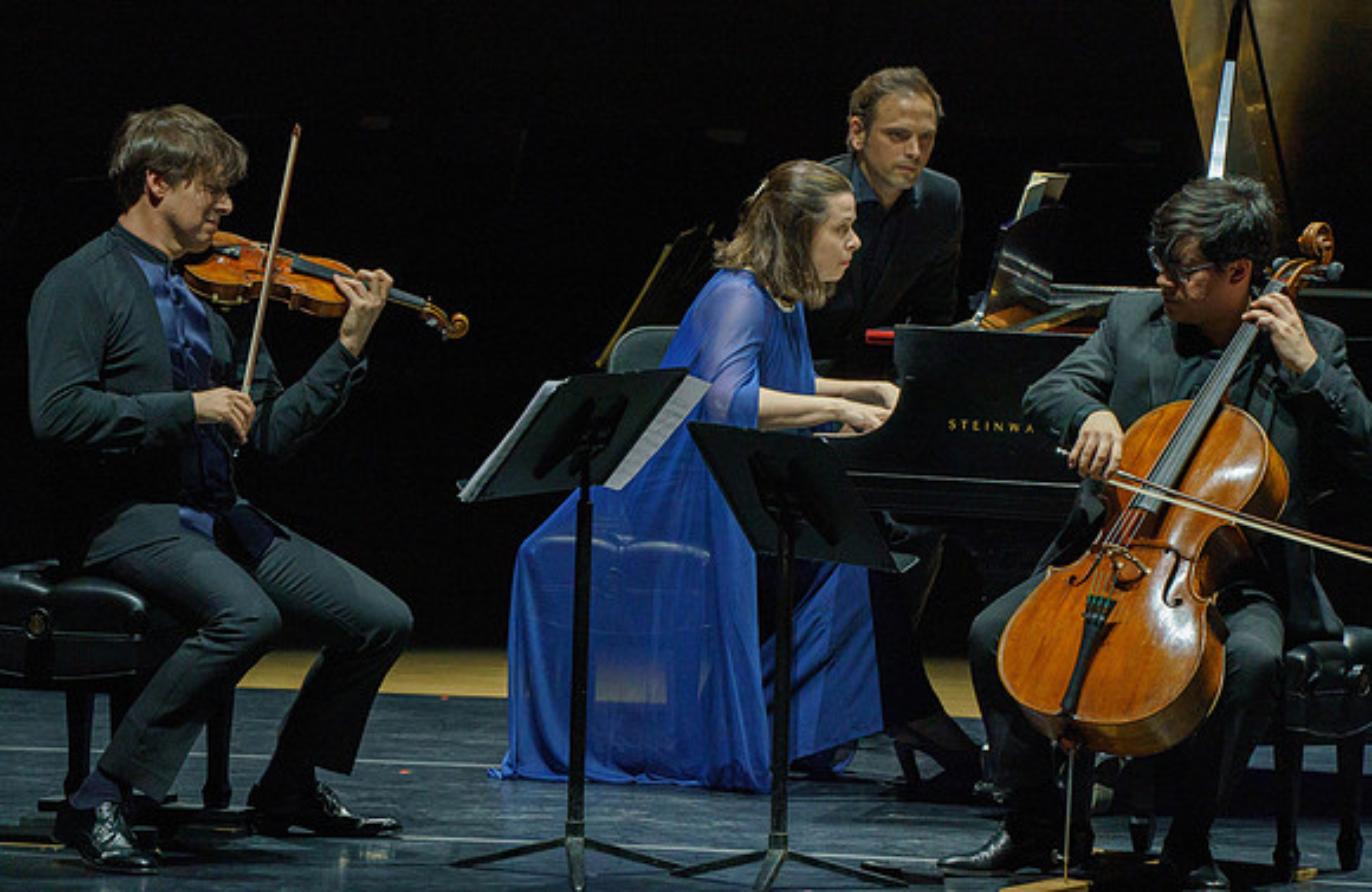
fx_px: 14412
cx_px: 635
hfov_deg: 5.5
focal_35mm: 381
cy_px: 401
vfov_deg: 3.5
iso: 4000
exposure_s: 1/250
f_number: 10
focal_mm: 352
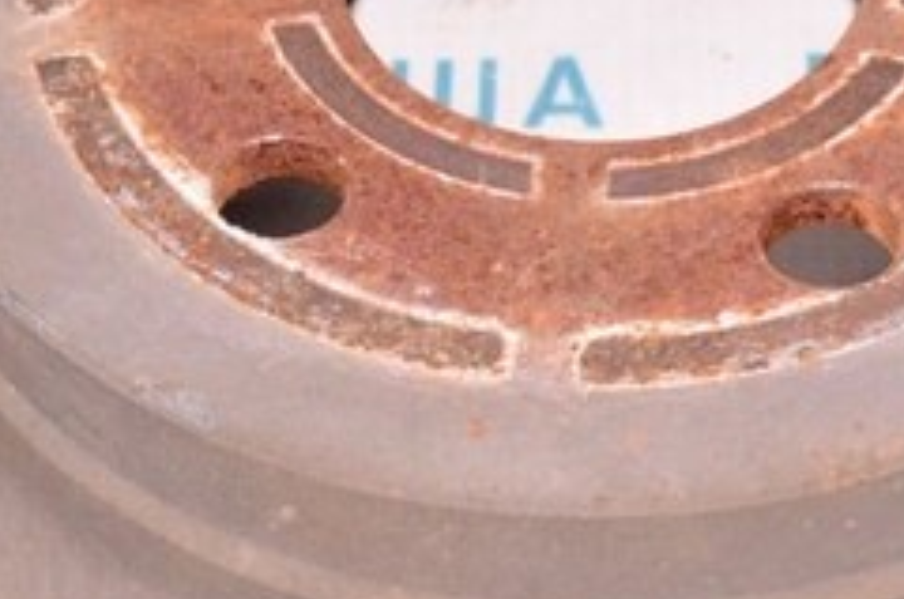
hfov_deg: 12.8
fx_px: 4013
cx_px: 588
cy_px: 367
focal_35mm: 160
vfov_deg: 8.5
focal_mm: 25
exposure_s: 1/200
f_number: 8
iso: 1600
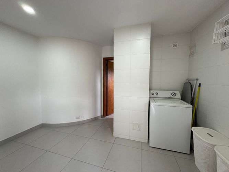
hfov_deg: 102.1
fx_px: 93
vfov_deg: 85.7
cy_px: 86
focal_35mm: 14
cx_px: 114
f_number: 2.2
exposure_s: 1/70
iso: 250
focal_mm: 2.22
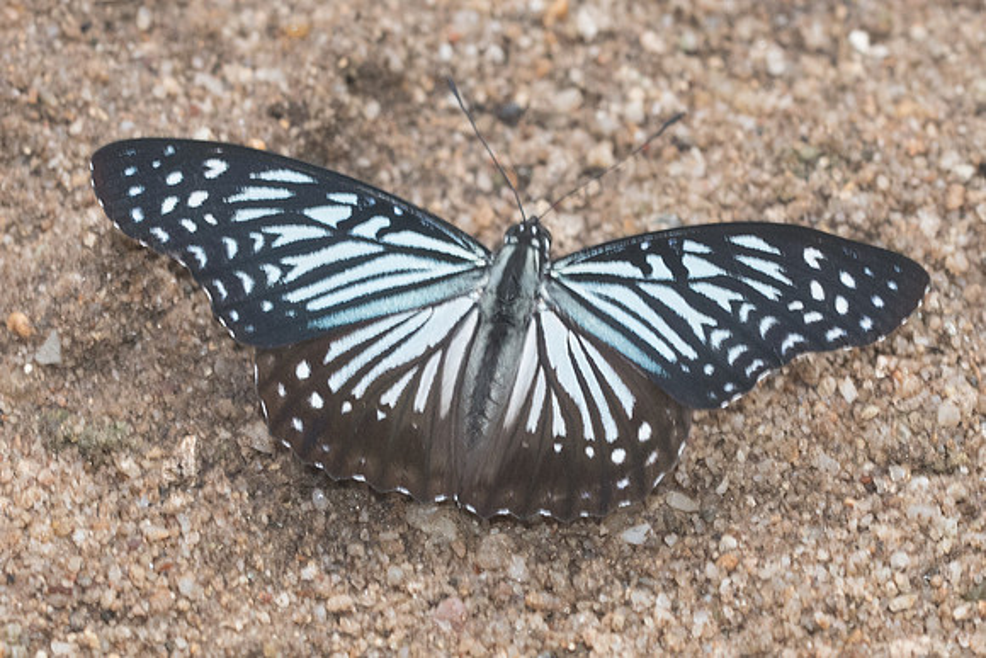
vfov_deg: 2.3
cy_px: 425
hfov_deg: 3.5
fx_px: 16040
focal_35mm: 586
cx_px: 501
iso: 800
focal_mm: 150
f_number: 5.6
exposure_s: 1/250
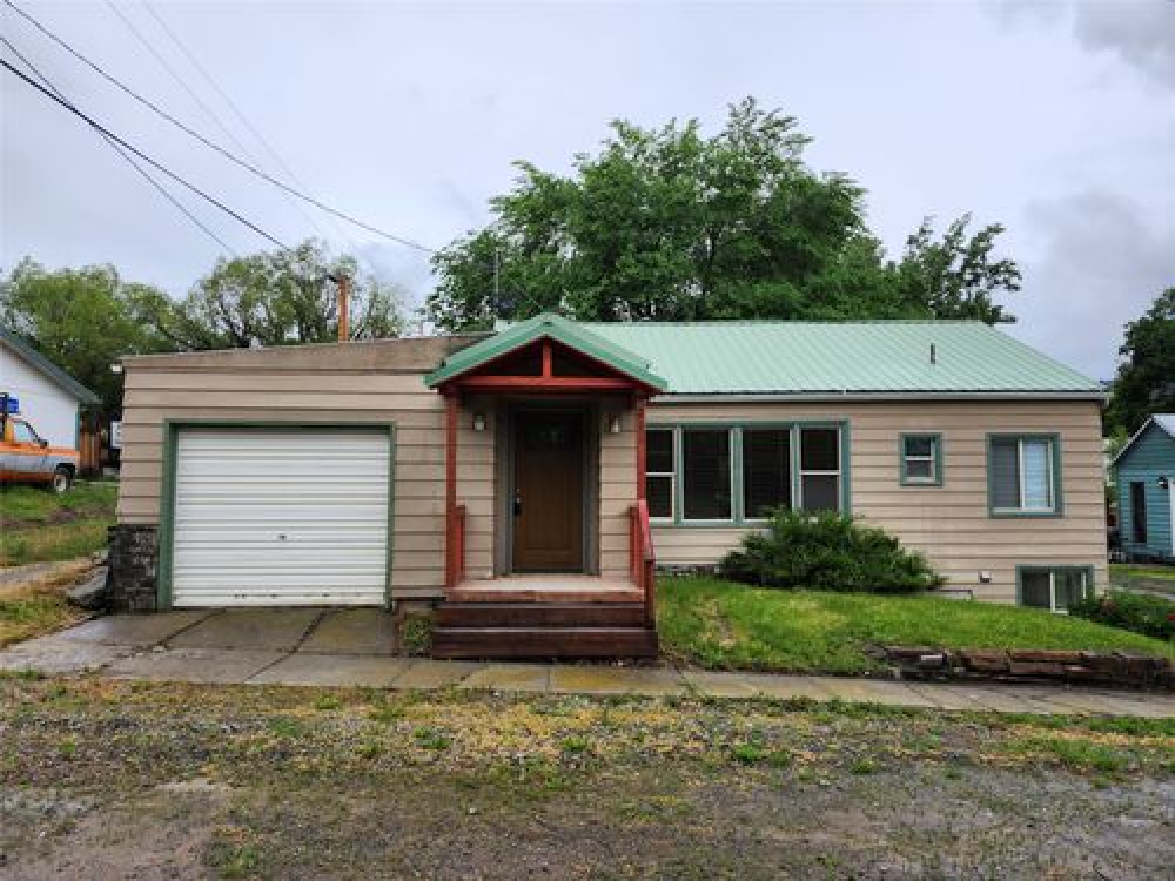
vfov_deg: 58.9
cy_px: 440
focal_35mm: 23
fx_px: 781
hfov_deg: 73.9
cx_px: 588
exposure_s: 1/1252
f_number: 1.8
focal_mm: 5.54
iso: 25
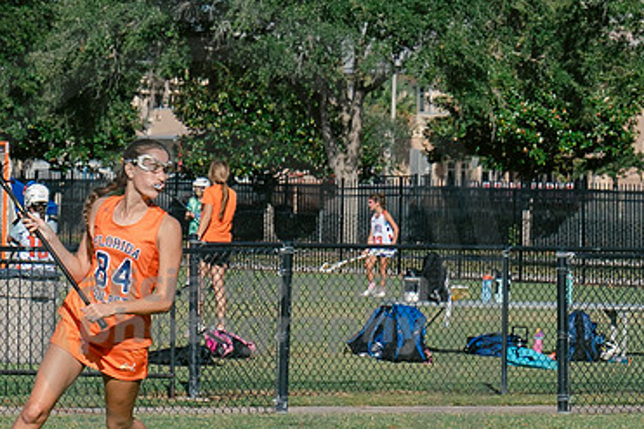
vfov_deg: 3.8
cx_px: 170
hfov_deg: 5.8
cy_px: 231
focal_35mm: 357
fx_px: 6383
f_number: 5.6
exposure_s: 1/2000
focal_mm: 70
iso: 250
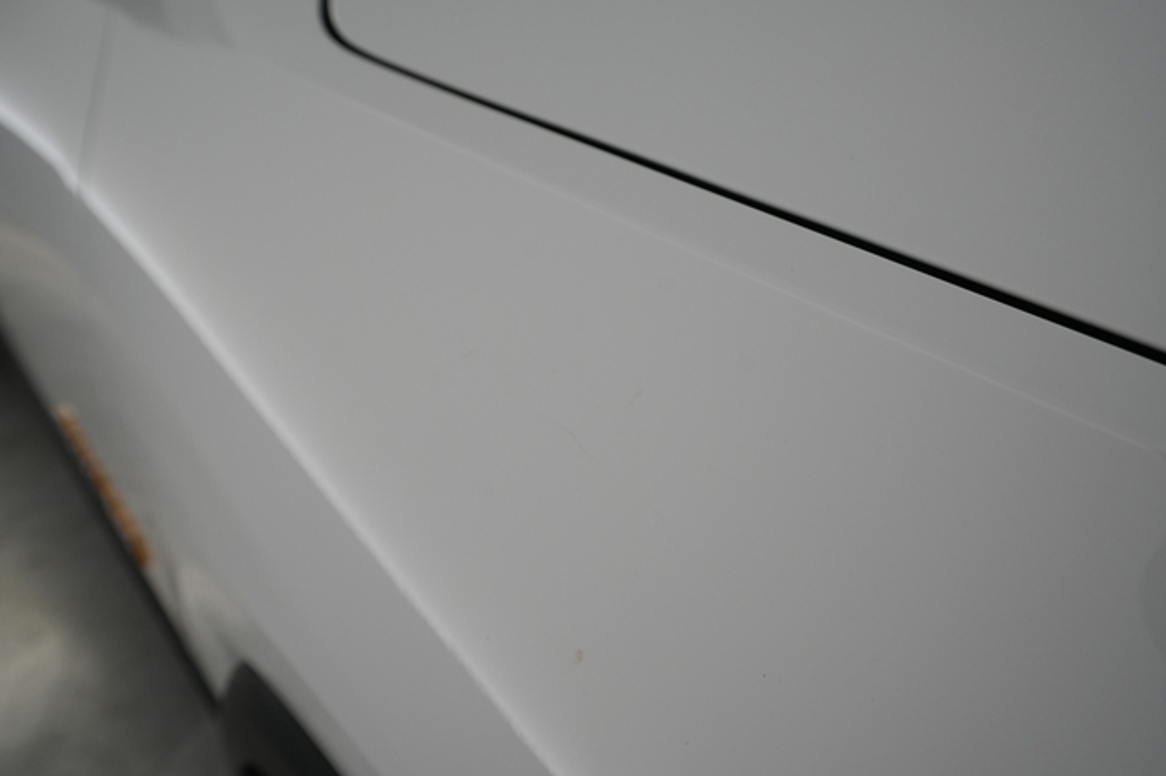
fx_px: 906
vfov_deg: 46.4
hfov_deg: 65.5
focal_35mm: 28
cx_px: 583
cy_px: 388
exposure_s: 1/100
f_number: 5.6
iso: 1250
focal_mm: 28
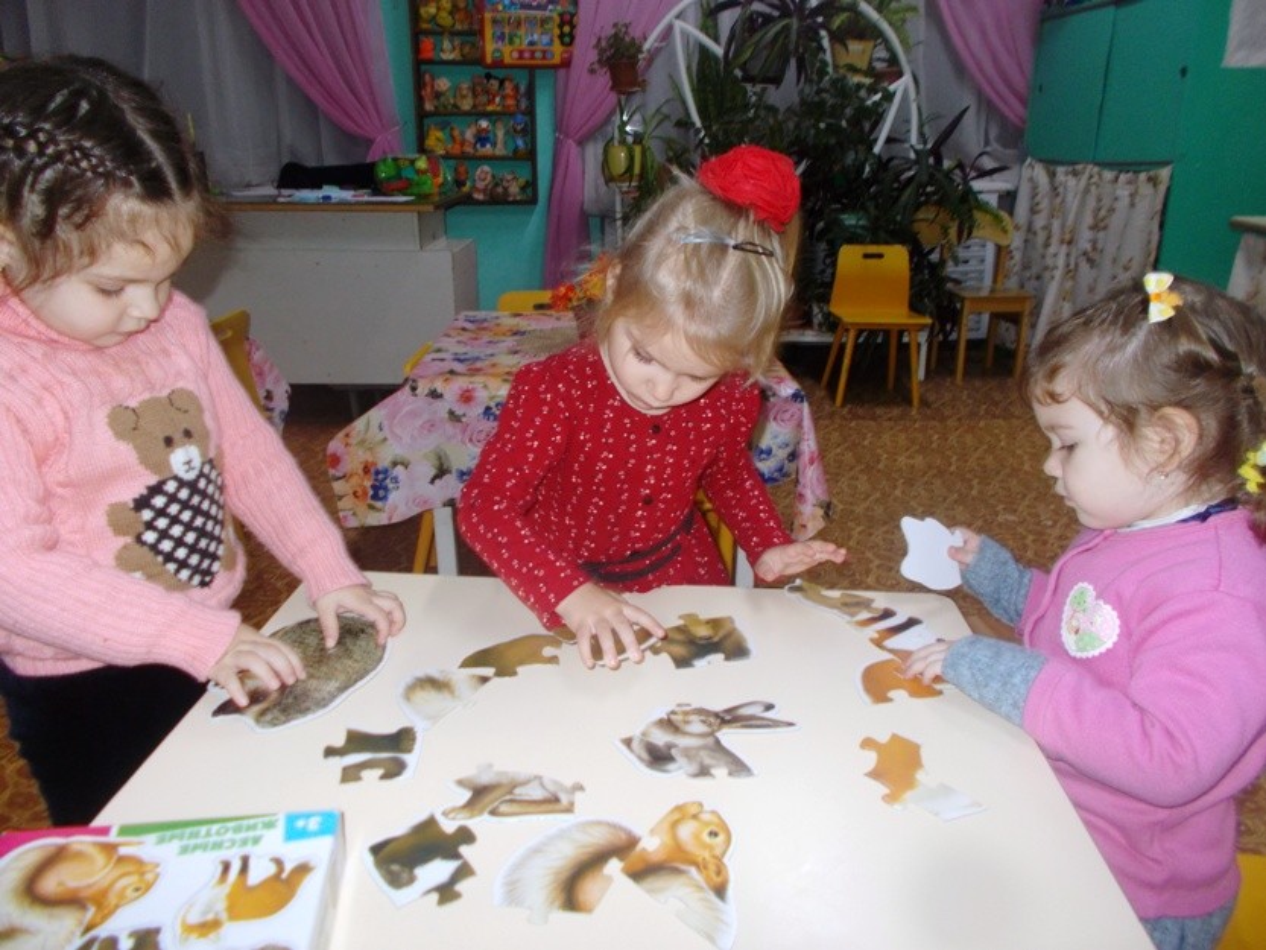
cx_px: 633
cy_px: 475
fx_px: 951
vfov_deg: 53.1
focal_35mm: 26
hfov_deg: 67.3
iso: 200
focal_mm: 4.6
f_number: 3.2
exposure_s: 1/25
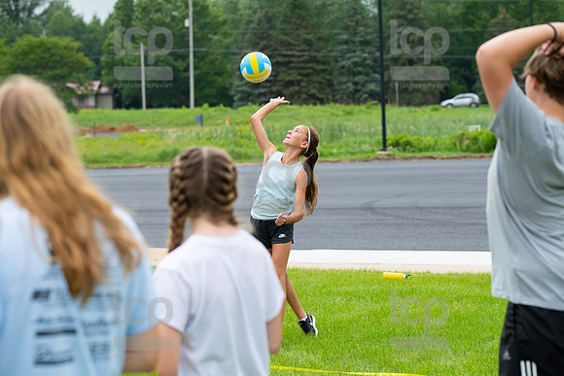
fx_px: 1598
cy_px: 188
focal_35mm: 102
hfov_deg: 20.0
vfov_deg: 13.4
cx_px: 282
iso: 640
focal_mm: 102
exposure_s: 1/2000
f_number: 4.5
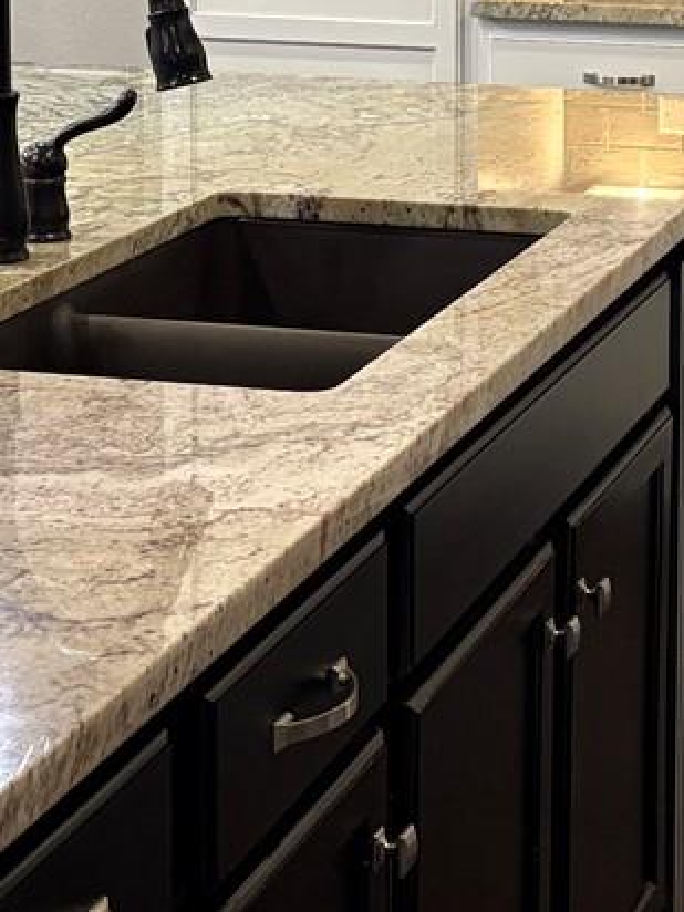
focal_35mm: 101
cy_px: -7
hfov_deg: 14.5
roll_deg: -0.4
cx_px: 567
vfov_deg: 18.9
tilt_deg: -5.8
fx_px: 2661
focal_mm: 5.96
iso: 200
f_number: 1.6
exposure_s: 1/59
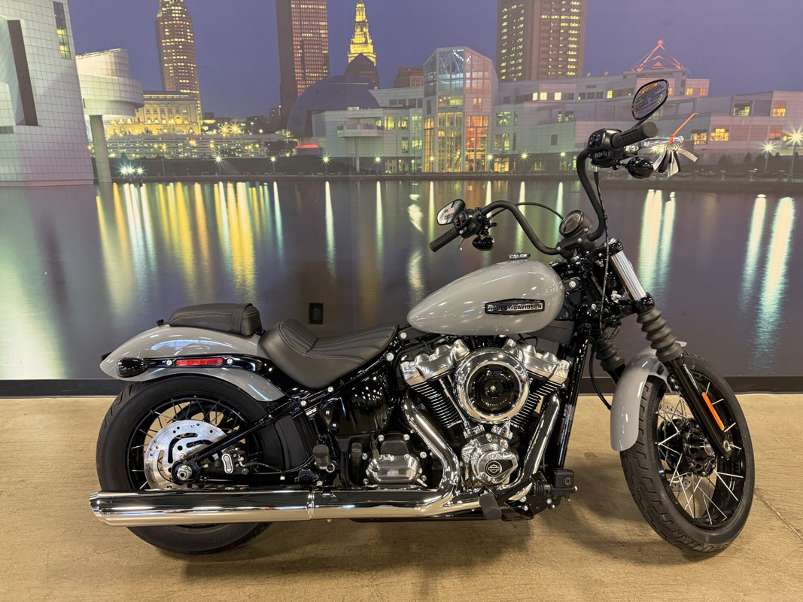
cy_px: 301
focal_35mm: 24
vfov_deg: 56.8
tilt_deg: -16.1
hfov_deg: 71.6
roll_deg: +0.1
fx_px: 557
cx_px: 402
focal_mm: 6.76
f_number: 1.78
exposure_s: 1/60
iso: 400
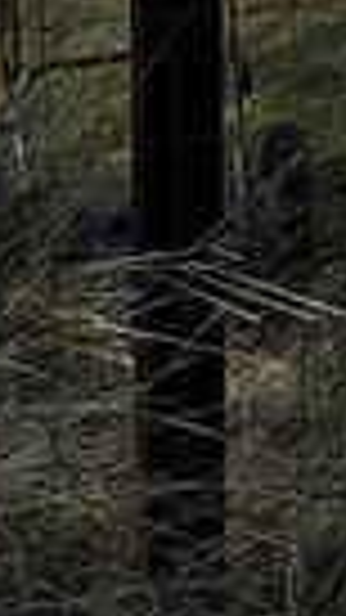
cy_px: -728
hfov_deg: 4.6
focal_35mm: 196
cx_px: 2022
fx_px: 3199
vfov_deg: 10.0
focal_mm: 6.76
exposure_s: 1/1653
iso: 80
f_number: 1.78
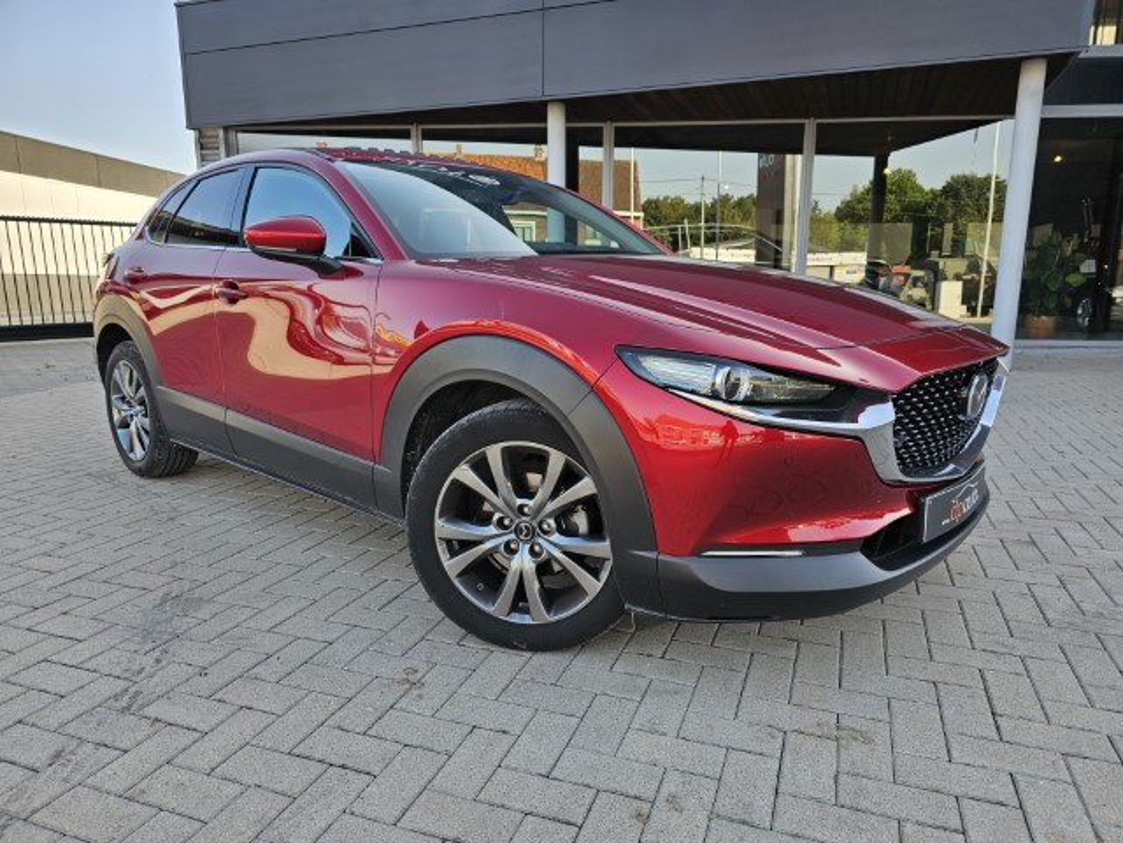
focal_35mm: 23
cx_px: 562
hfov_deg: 73.9
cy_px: 422
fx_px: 746
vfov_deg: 58.9
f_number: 1.7
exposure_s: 1/180
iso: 16
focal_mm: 6.3
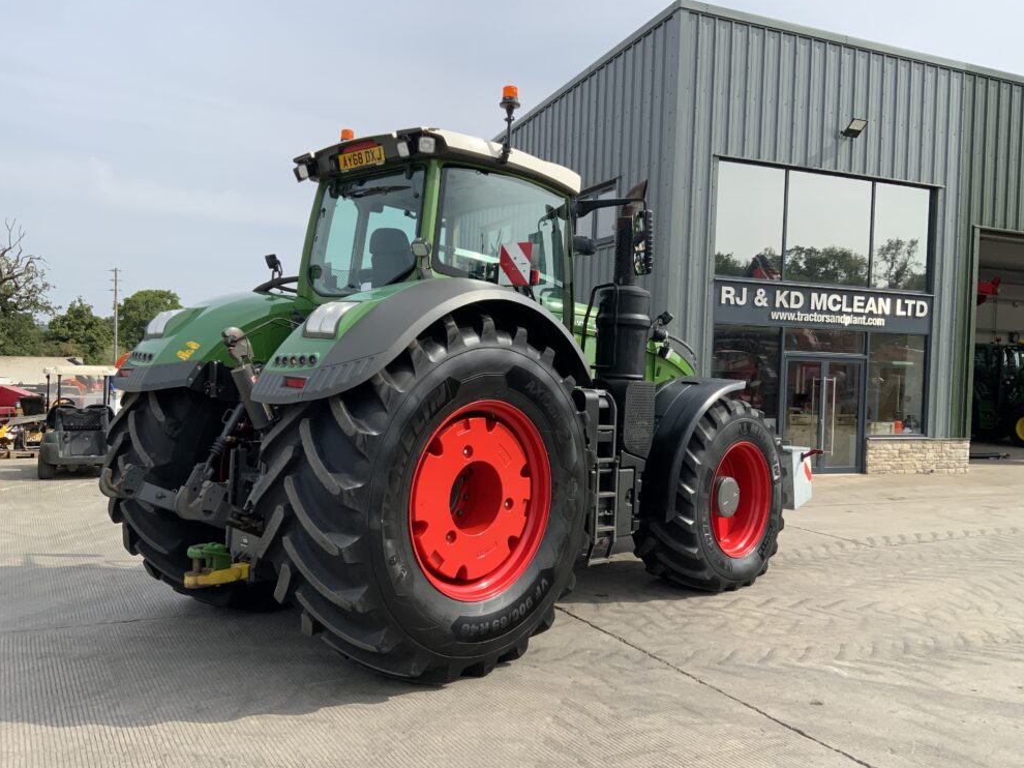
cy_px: 386
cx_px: 518
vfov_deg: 46.8
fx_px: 887
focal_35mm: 30
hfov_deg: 60.0
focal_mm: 3
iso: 16
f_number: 1.8
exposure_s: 1/1412
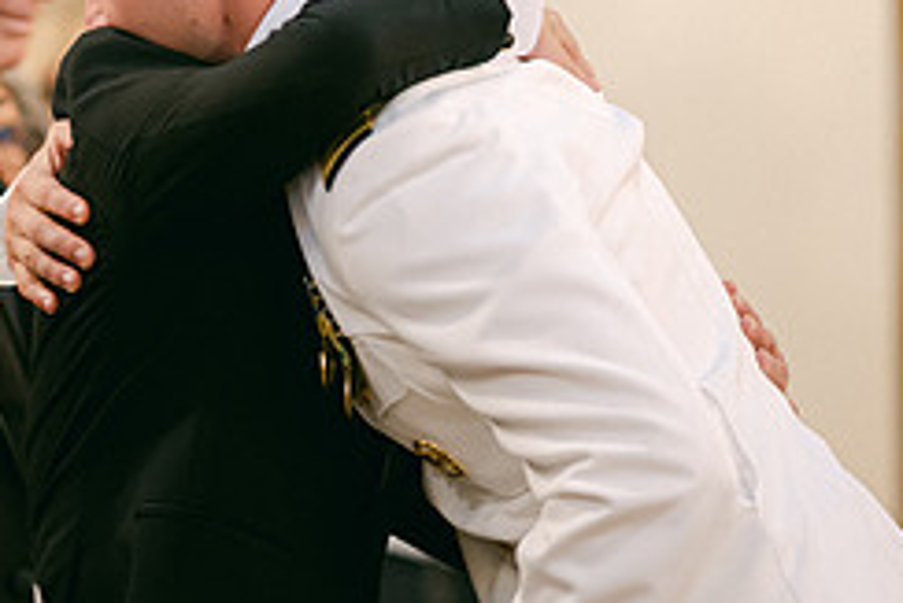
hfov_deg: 7.1
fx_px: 7228
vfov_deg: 4.8
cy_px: -88
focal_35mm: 288
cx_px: 346
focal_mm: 105
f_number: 1.4
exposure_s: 1/125
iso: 800
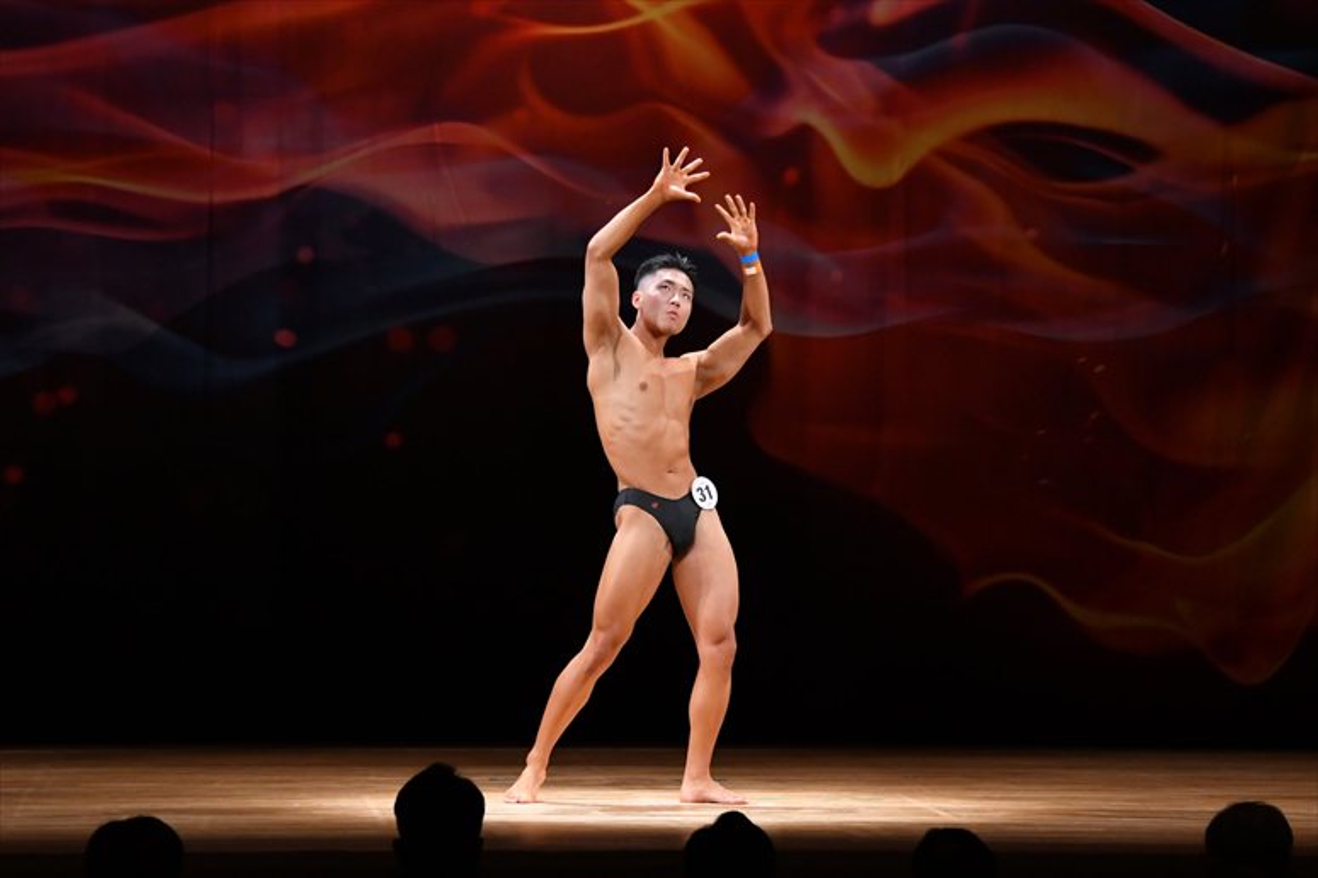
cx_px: 659
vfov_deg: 7.5
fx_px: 6697
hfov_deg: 11.2
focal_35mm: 183
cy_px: 439
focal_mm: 122
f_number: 5.6
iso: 3200
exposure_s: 1/400
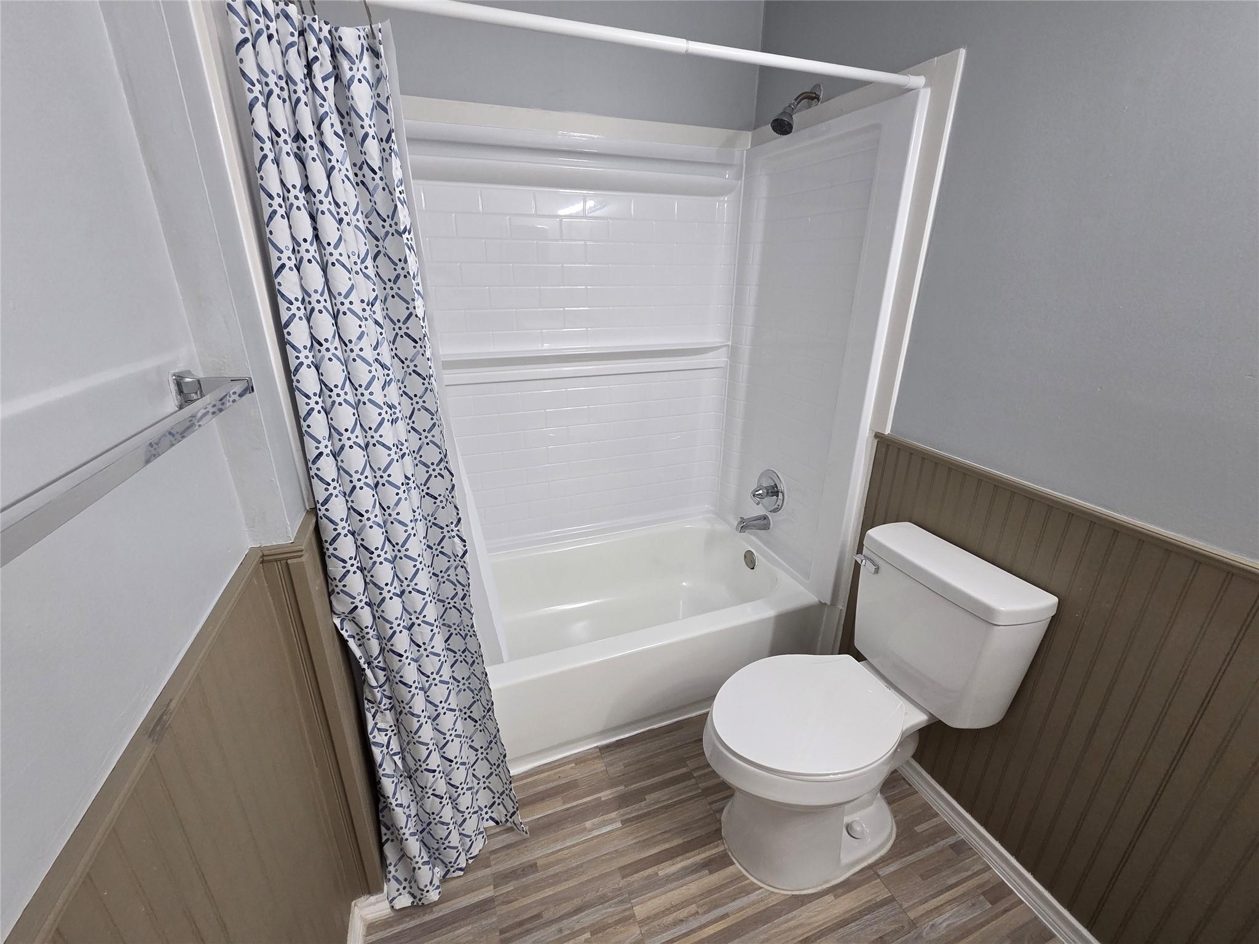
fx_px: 473
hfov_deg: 106.2
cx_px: 630
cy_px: 472
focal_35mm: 13
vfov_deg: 89.9
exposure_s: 1/120
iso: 250
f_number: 2.2
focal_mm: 2.2
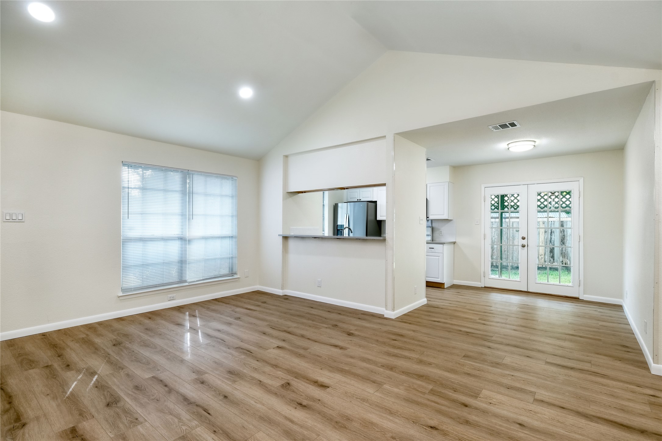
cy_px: 220
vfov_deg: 70.4
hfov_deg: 93.3
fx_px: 313
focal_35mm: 17
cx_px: 331
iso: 320
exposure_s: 1/6
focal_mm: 11
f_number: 10
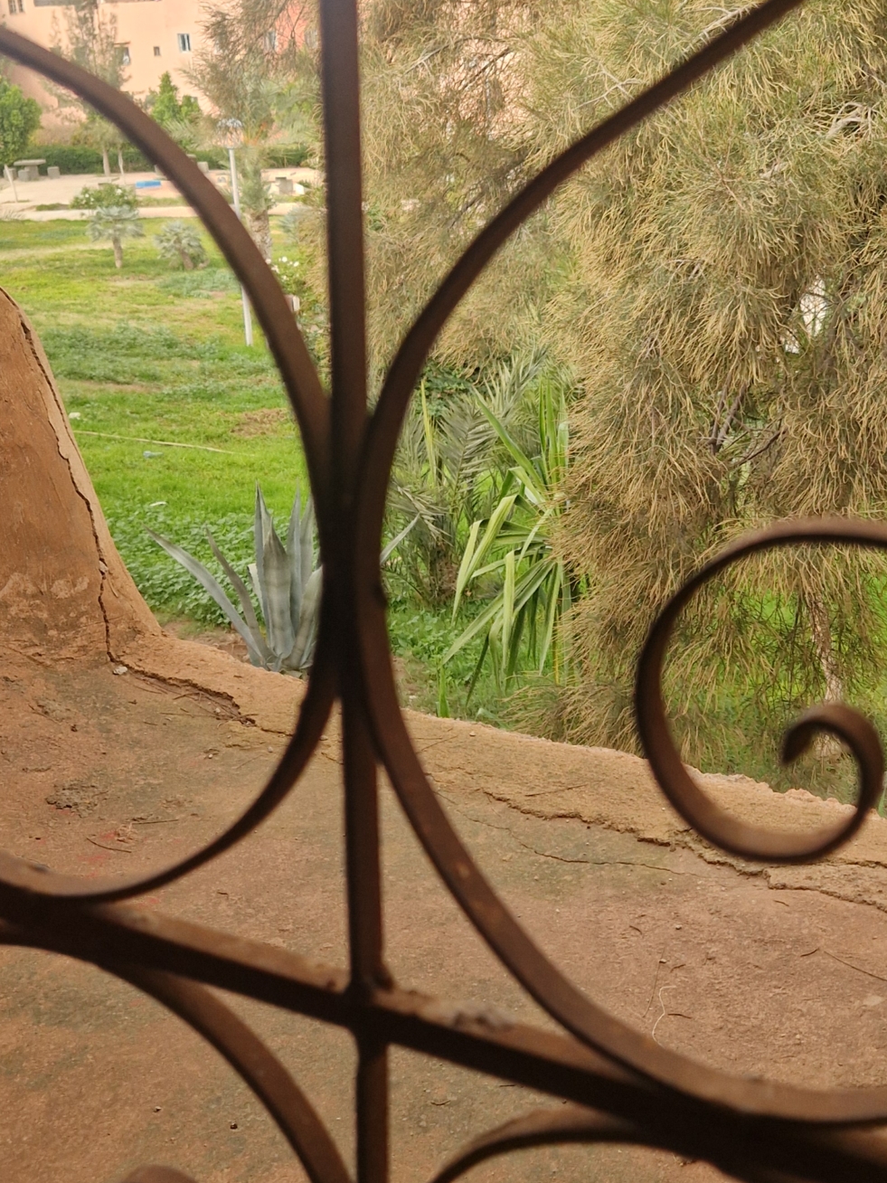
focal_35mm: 45
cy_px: 486
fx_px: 1537
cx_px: 615
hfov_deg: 31.8
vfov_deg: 41.9
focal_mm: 5.4
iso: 80
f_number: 1.8
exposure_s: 1/180
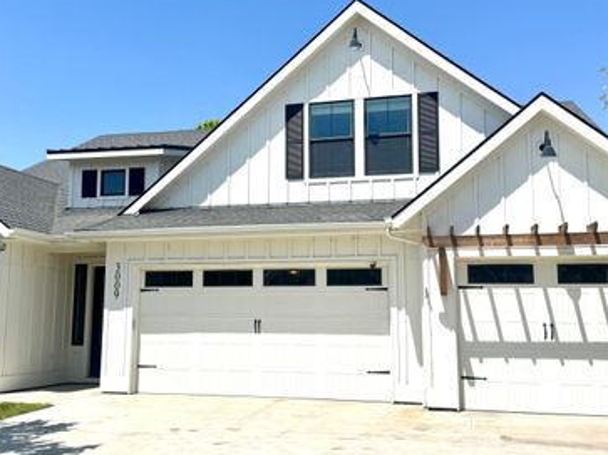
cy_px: 221
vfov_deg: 42.9
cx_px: 265
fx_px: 579
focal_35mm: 33
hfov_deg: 55.2
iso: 80
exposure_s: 1/10417
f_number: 1.78
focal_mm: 6.76
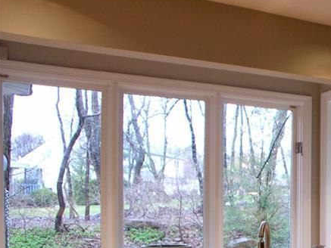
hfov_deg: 20.7
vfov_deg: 16.3
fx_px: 851
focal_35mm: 89
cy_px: 243
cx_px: 385
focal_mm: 8
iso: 100
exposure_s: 1/8.2
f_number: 2.8
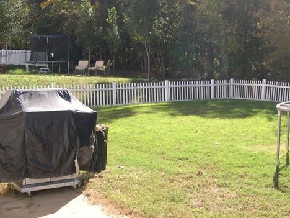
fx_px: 436
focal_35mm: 52
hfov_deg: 36.5
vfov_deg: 28.0
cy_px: 108
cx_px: 191
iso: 100
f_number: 2.8
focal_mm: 8
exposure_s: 1/449
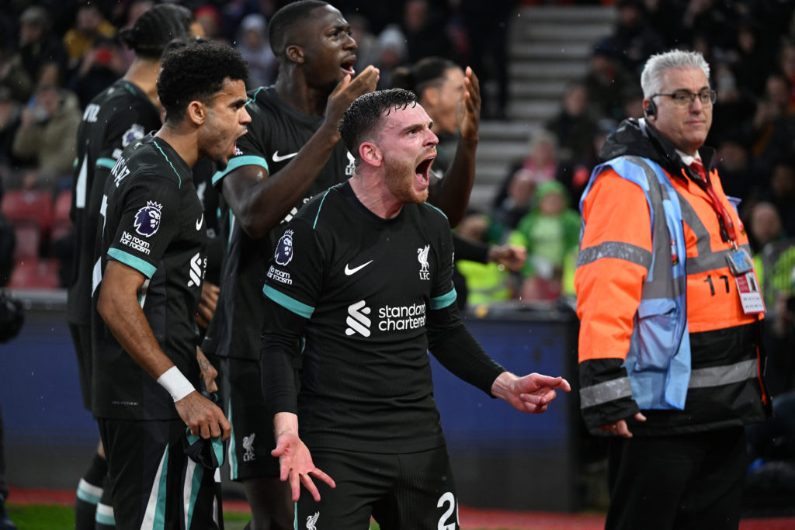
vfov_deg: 10.2
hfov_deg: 15.2
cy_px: 265
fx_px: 2981
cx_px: 398
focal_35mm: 135
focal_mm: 135
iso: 2500
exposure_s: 1/1250
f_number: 3.2
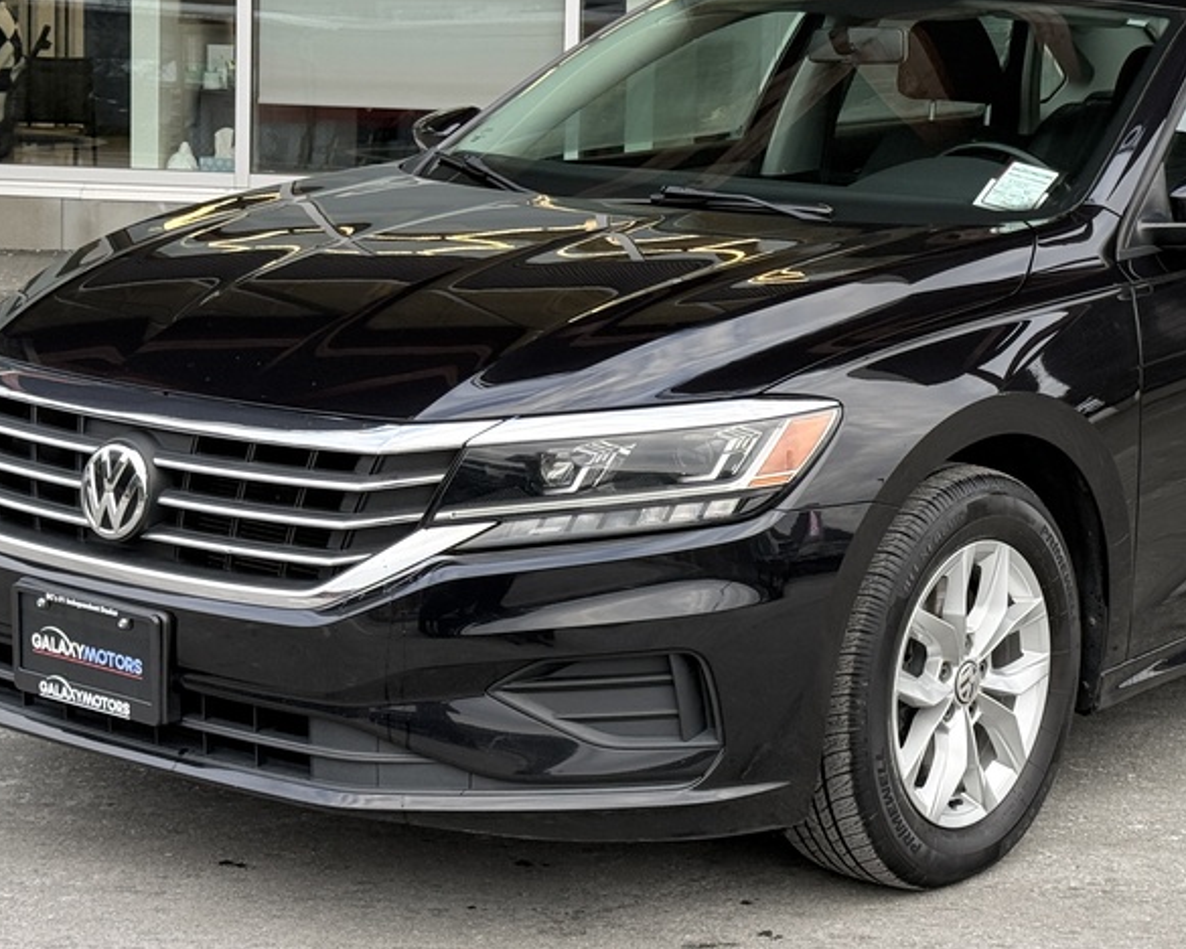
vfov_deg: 18.7
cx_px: 813
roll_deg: -1.4
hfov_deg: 23.2
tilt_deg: -4.7
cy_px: 302
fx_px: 2878
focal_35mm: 82
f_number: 1.78
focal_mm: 6.76
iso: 80
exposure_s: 1/444
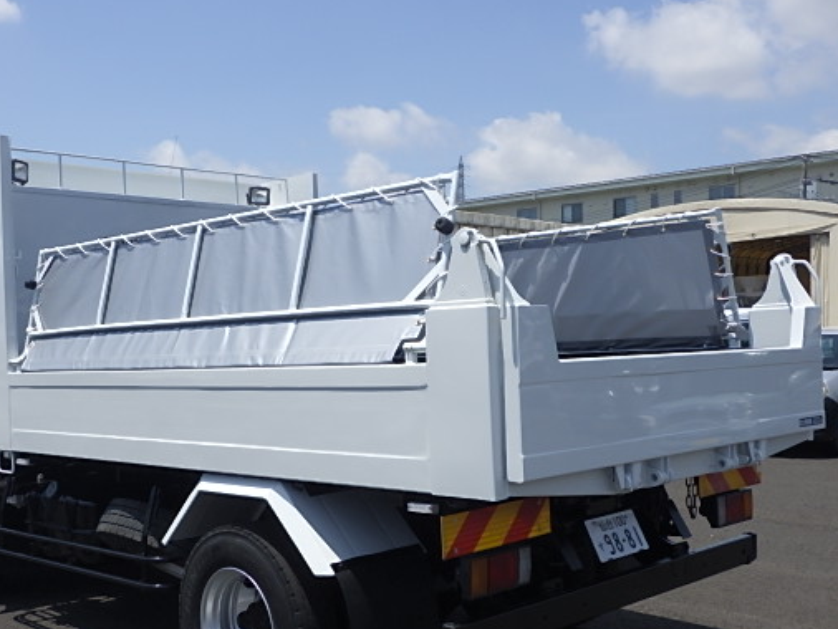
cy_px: 376
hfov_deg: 43.6
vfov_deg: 33.5
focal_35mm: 43
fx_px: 1041
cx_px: 325
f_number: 4.6
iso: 125
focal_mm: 6.1
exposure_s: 1/800
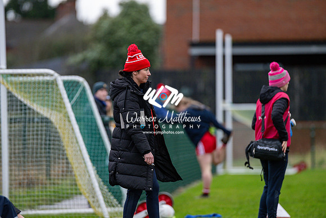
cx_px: 163
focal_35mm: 300
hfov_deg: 6.9
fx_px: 2717
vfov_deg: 4.6
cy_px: 109
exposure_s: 1/1000
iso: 2500
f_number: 2.8
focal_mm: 300
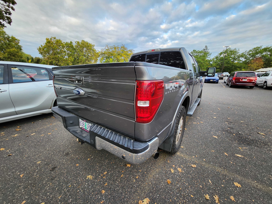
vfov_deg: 89.9
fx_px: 102
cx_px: 136
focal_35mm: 13
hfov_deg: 106.2
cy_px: 102
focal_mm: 1.74
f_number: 2.2
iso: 40
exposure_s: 1/60
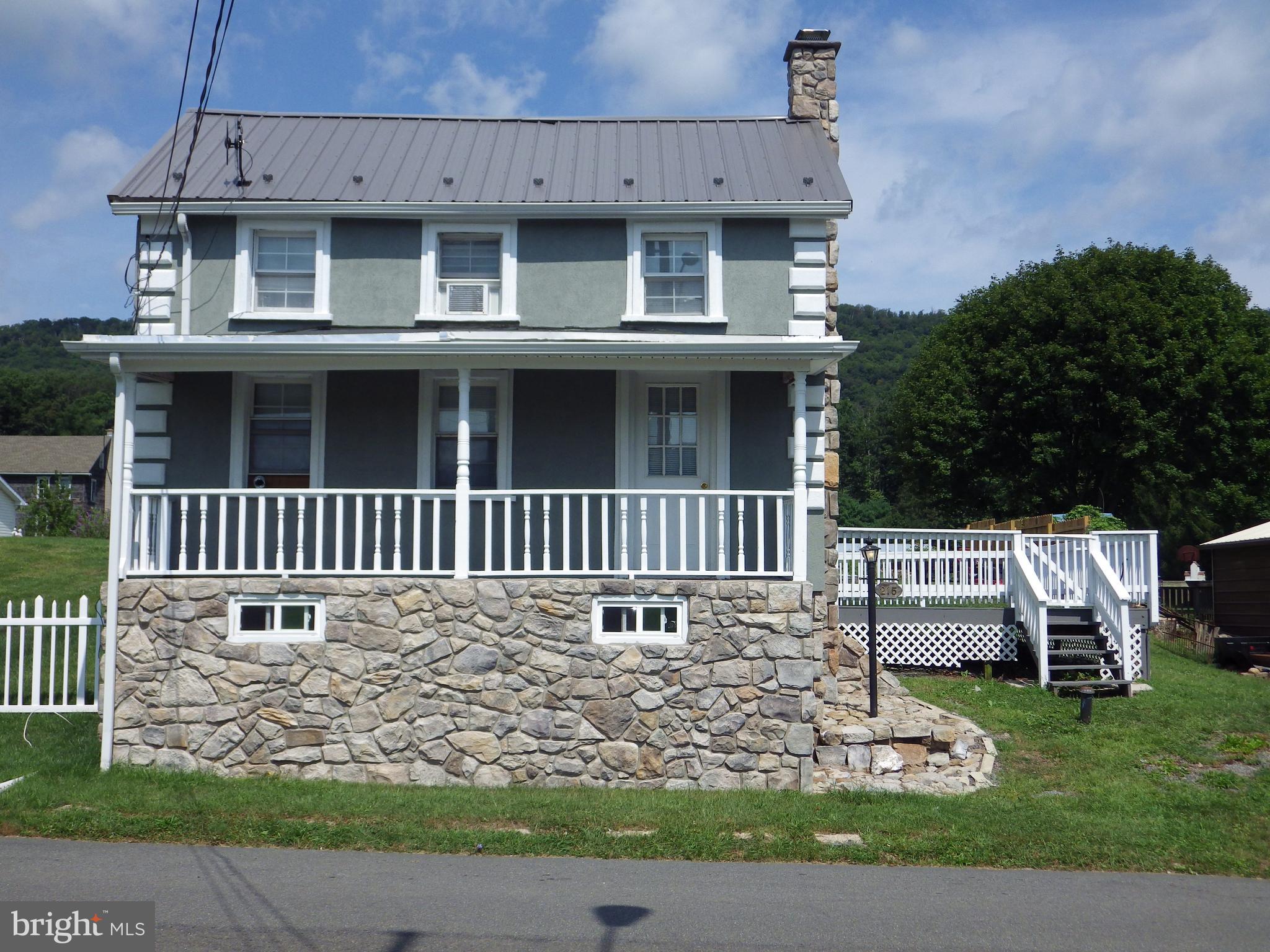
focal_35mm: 41
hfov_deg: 45.8
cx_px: 635
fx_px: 1504
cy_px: 476
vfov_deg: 35.1
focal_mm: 7.4
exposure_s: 1/160
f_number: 11.3
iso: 100
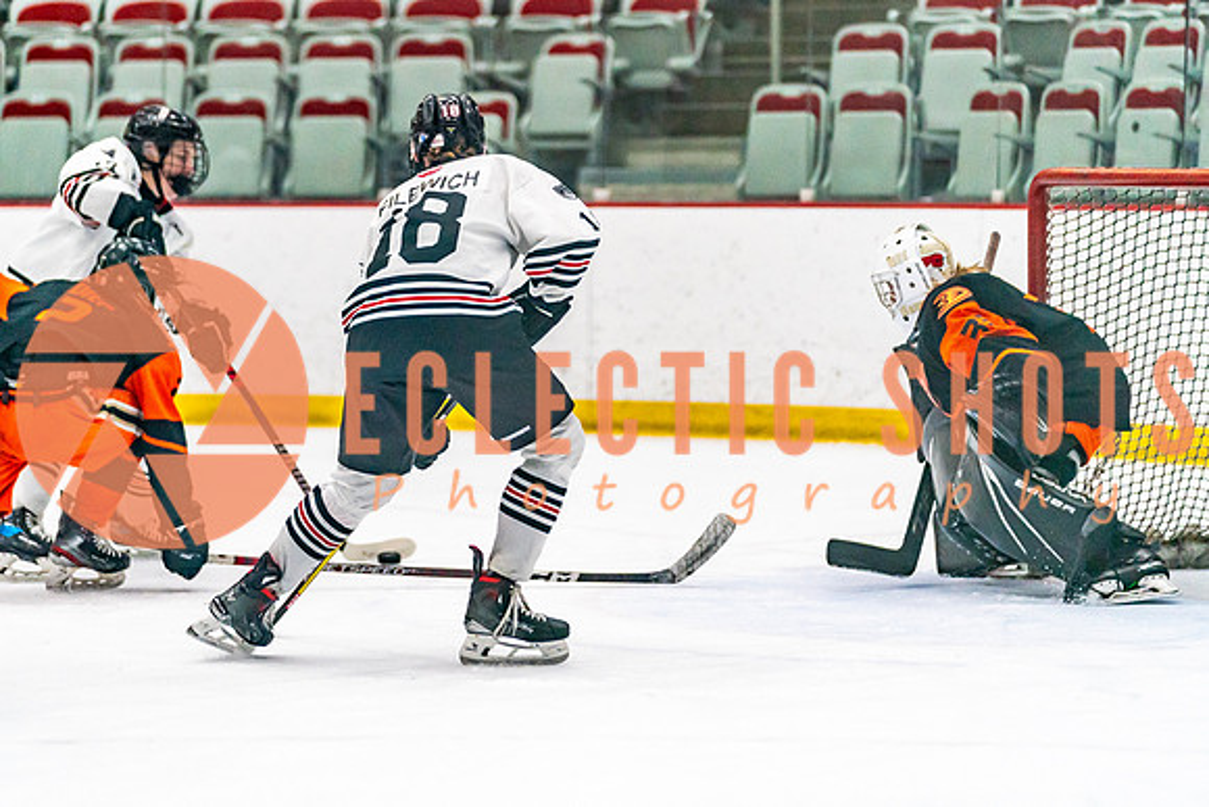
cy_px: 403
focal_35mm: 179
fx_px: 6013
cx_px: 502
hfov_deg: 11.5
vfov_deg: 7.7
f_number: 2.8
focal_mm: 144
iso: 3200
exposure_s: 1/1250
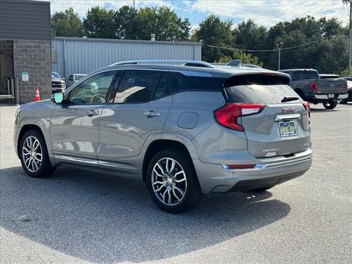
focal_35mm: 48
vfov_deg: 30.3
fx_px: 488
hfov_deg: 39.7
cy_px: 132
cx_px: 176
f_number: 1.78
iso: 64
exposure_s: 1/1984
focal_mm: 6.76
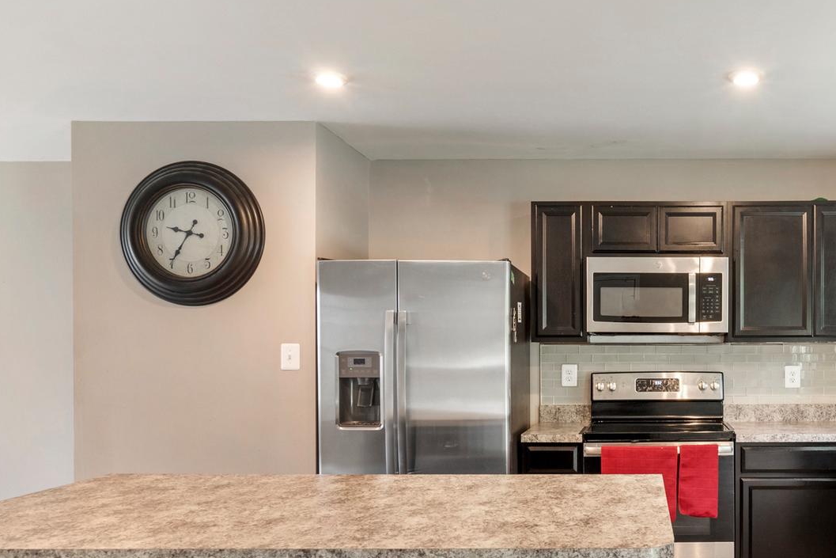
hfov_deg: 56.9
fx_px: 720
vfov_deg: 41.9
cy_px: 366
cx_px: 640
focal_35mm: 31
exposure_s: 1/2.5
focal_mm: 16
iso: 640
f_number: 8
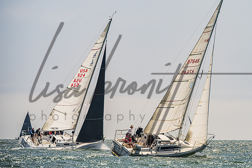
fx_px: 1846
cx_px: 165
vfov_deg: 5.2
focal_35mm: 264
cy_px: 59
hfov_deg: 7.8
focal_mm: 200
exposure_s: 1/2500
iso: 400
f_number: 8
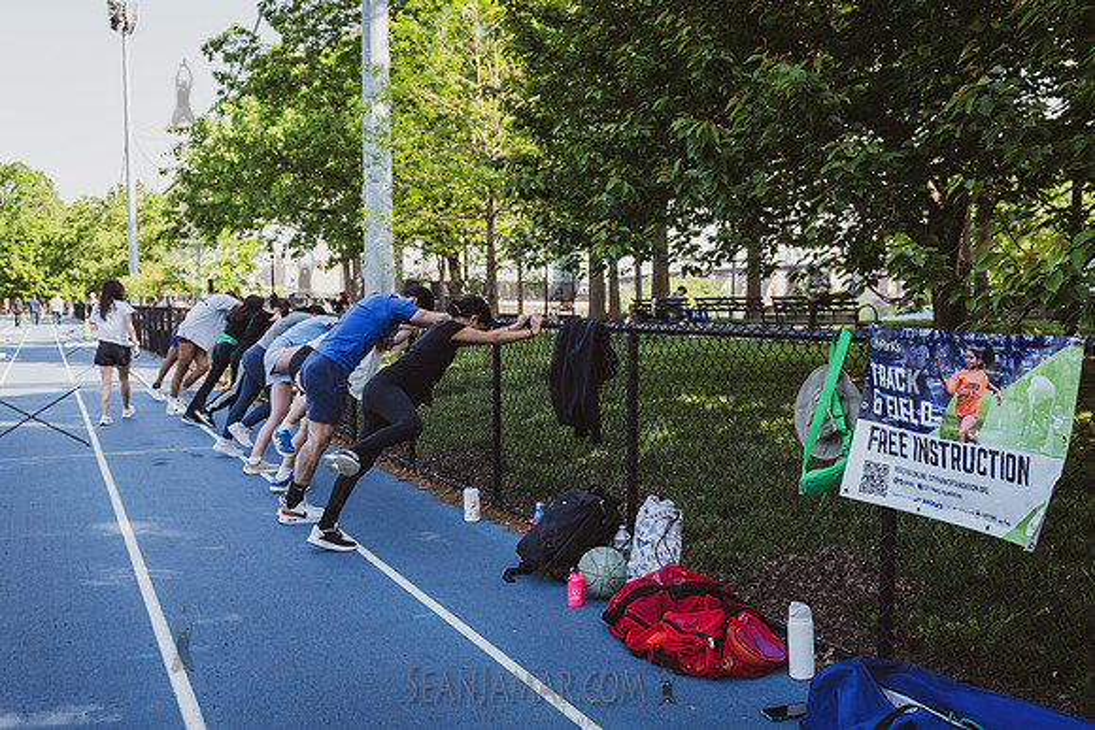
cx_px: 639
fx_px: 1087
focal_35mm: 36
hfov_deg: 53.2
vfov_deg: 37.1
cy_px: 425
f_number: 4
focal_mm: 24
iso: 400
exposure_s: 1/640
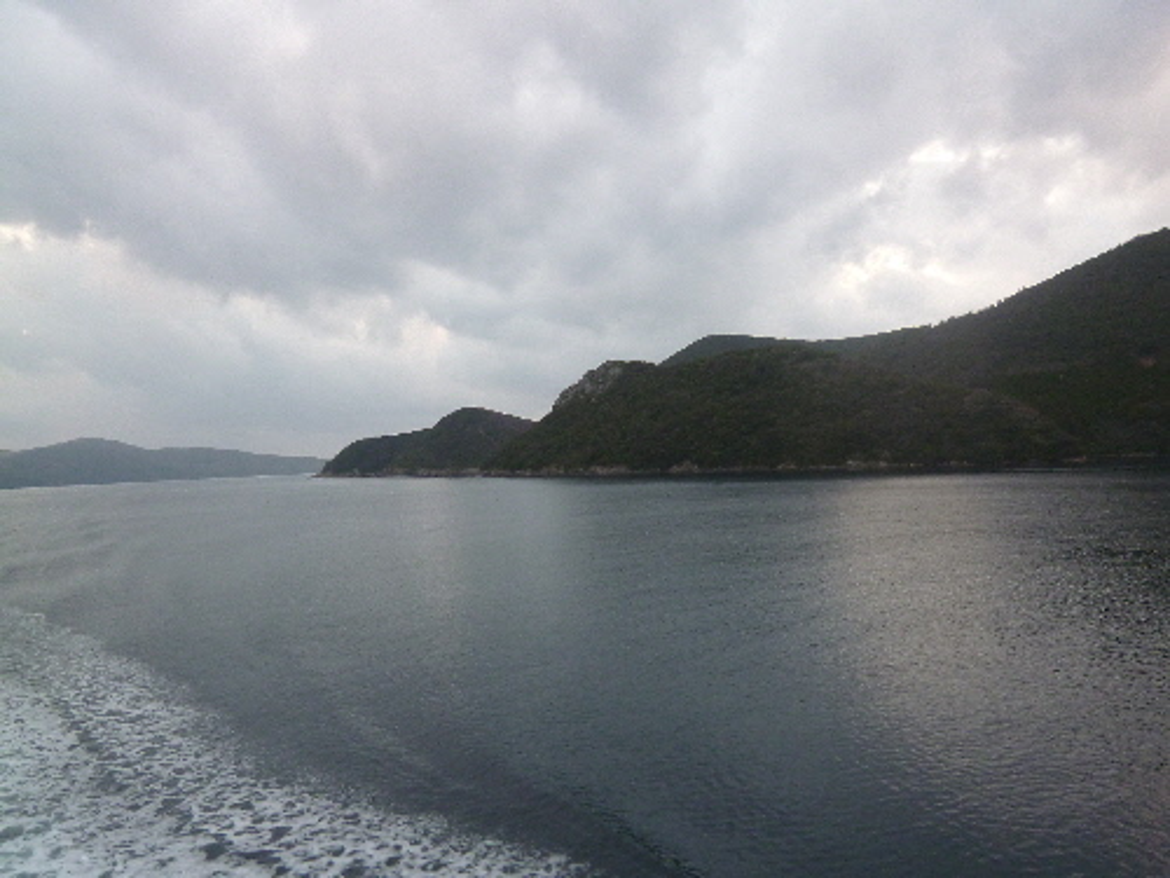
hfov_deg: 71.6
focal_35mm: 24
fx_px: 811
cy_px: 439
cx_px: 585
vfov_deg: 56.8
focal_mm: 4.3
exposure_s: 1/60
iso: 250
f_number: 2.5
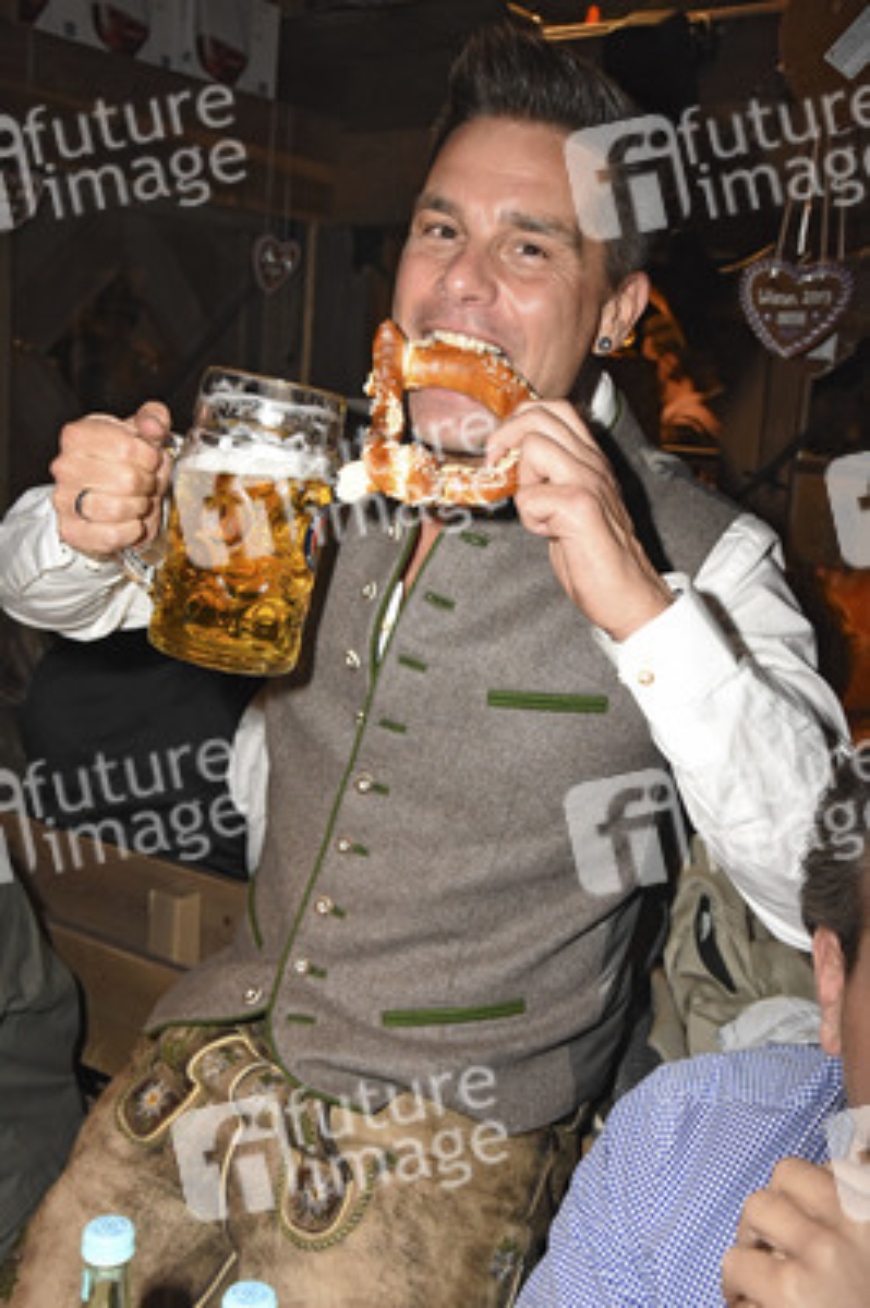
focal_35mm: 42
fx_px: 1525
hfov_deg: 31.8
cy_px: 654
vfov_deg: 46.4
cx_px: 435
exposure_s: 1/125
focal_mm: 28
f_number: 6.3
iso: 1600
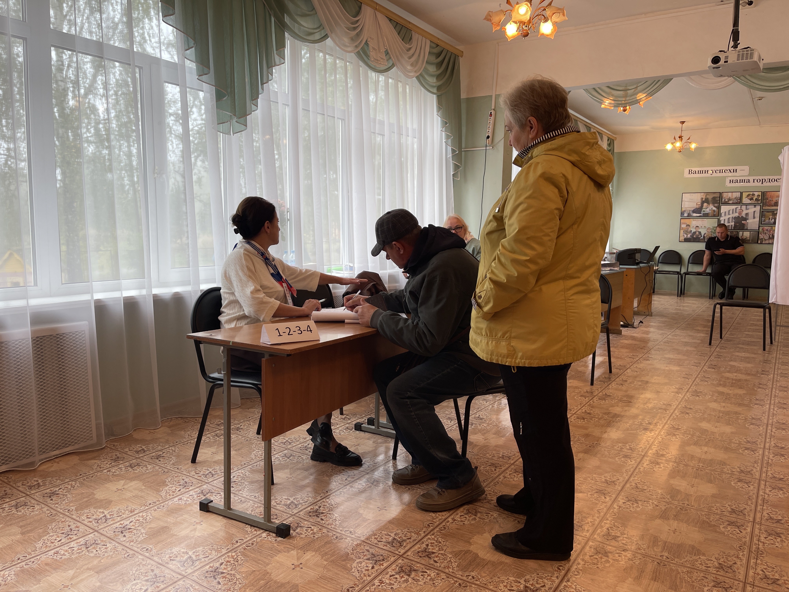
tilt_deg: -7.5
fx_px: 570
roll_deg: -0.8
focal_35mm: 25
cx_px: 394
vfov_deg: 54.9
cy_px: 296
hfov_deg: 69.4
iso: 40
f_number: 1.6
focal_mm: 5.1
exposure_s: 1/100
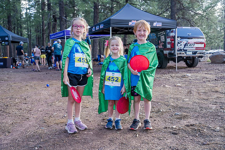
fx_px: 221
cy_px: 75
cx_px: 112
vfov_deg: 37.5
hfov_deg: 53.9
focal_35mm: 35
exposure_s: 1/125
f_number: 5
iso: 320
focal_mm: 35.4
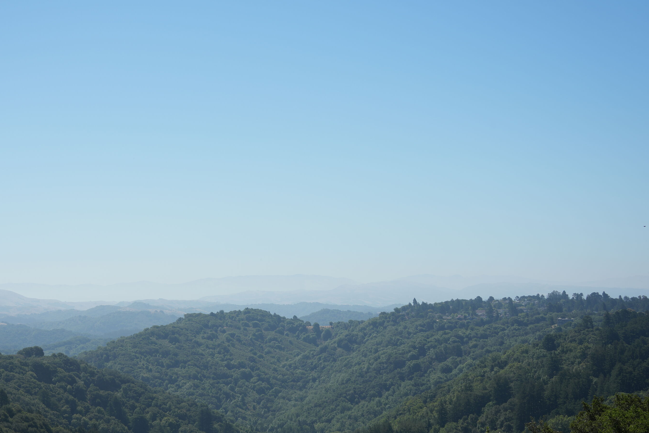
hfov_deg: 25.3
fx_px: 1442
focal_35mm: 80
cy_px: 296
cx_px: 225
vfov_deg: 17.0
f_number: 5.6
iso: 100
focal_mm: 50
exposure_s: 1/640
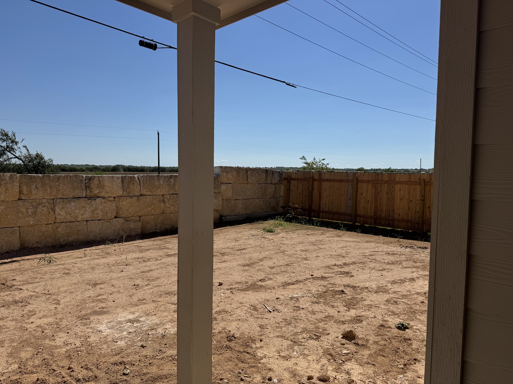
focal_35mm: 24
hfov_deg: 71.6
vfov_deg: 56.8
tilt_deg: -3.9
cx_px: 256
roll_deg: -1.6
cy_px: 192
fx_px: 356
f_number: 1.78
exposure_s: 1/10417
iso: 80
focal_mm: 6.76
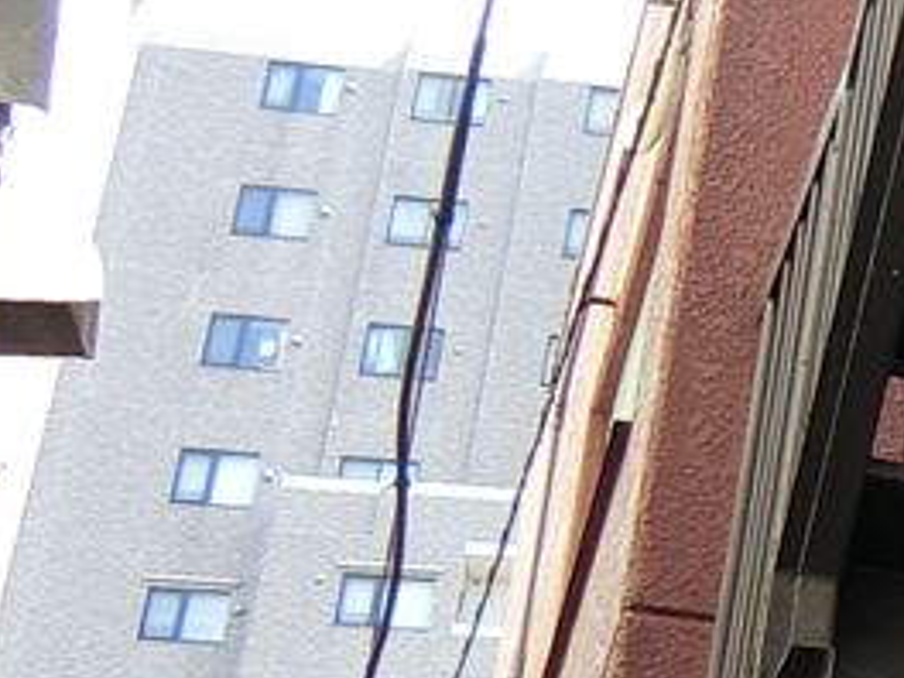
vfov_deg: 12.8
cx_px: 2044
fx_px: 3003
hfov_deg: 13.5
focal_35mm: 115
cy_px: 544
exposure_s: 1/200
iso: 80
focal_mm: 4.06
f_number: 2.7
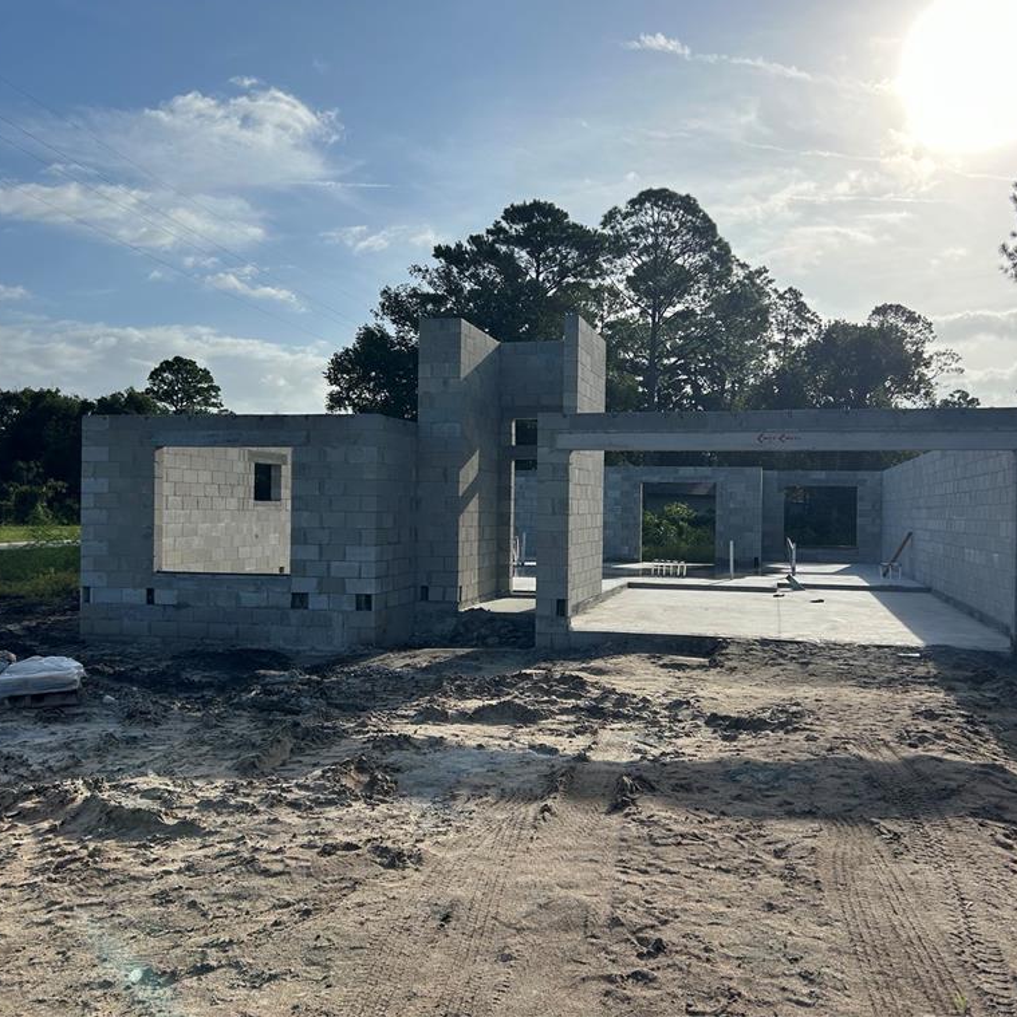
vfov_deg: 52.5
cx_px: 559
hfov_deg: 52.4
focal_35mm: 31
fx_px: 1030
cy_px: 504
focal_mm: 5.7
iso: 50
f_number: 1.5
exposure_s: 1/8000
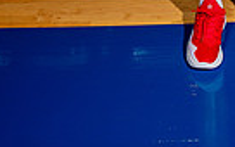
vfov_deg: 12.0
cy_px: -237
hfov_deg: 24.6
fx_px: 519
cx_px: 223
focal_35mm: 81
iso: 250
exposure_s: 1/125
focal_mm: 24
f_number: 7.1
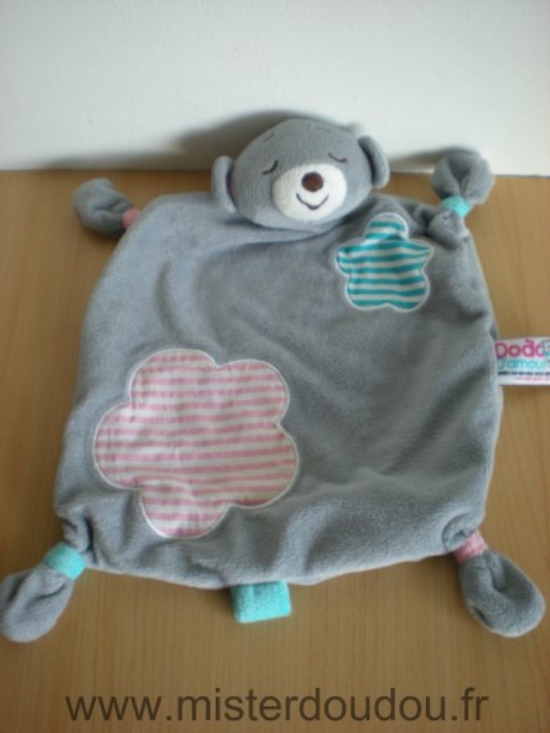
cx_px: 275
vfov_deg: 49.0
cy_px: 366
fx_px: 805
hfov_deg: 37.7
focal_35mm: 38
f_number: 3.1
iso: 200
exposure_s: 1/50.4
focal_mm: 6.3
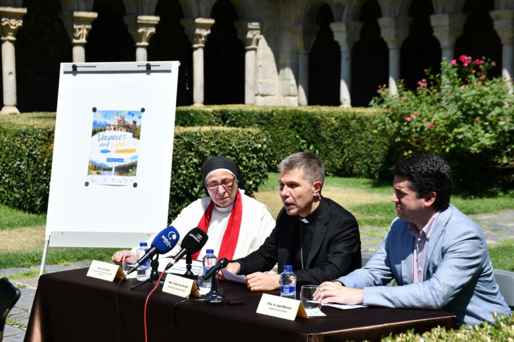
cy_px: 171
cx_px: 257
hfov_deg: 26.0
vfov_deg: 17.5
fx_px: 1114
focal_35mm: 78
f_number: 9
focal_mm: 52
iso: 100
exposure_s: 1/320
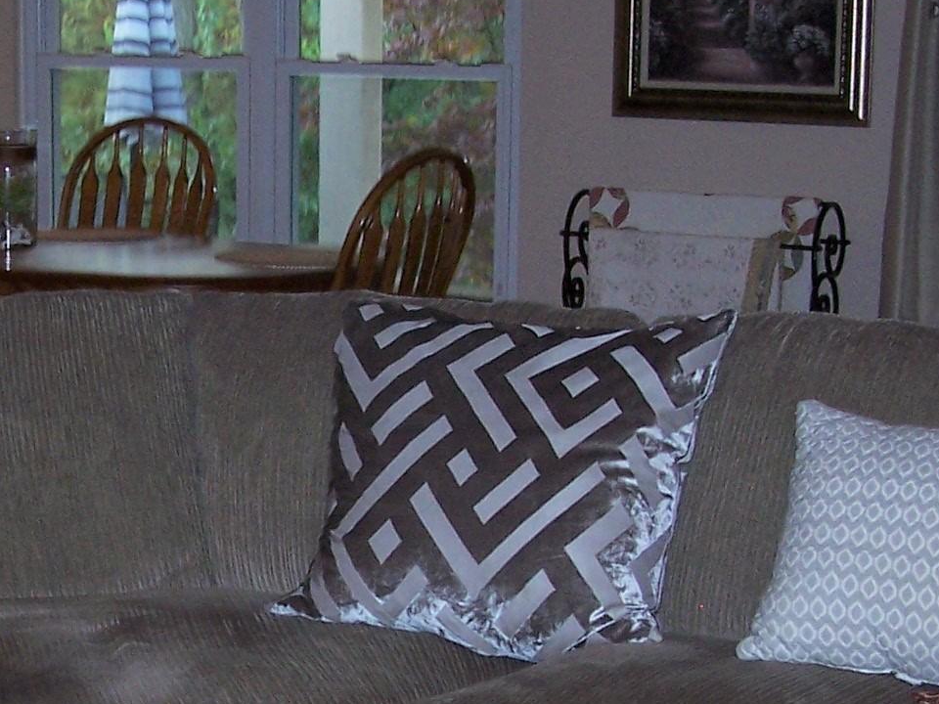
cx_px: 195
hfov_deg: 19.1
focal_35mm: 102
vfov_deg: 14.5
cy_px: 464
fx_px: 2767
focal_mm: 6.3
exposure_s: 1/60
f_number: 2.8
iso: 140
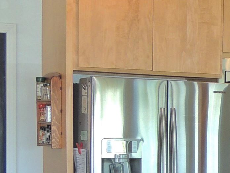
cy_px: 168
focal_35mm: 132
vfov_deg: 11.1
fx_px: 877
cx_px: 390
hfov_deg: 13.6
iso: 180
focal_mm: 5.3
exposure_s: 1/40
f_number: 3.1
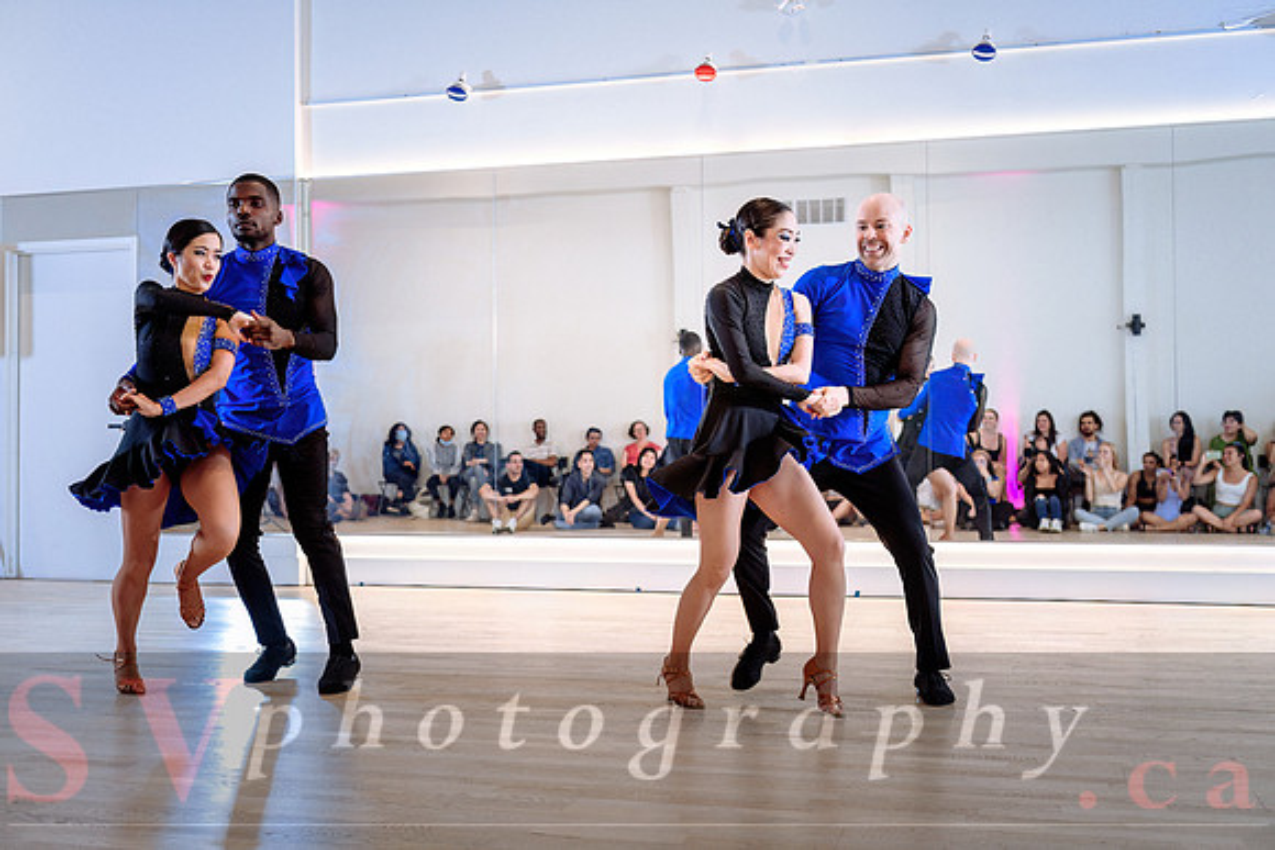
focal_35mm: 40
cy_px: 425
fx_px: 1417
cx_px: 638
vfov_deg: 33.4
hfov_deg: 48.4
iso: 1600
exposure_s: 1/250
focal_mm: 40
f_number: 2.8
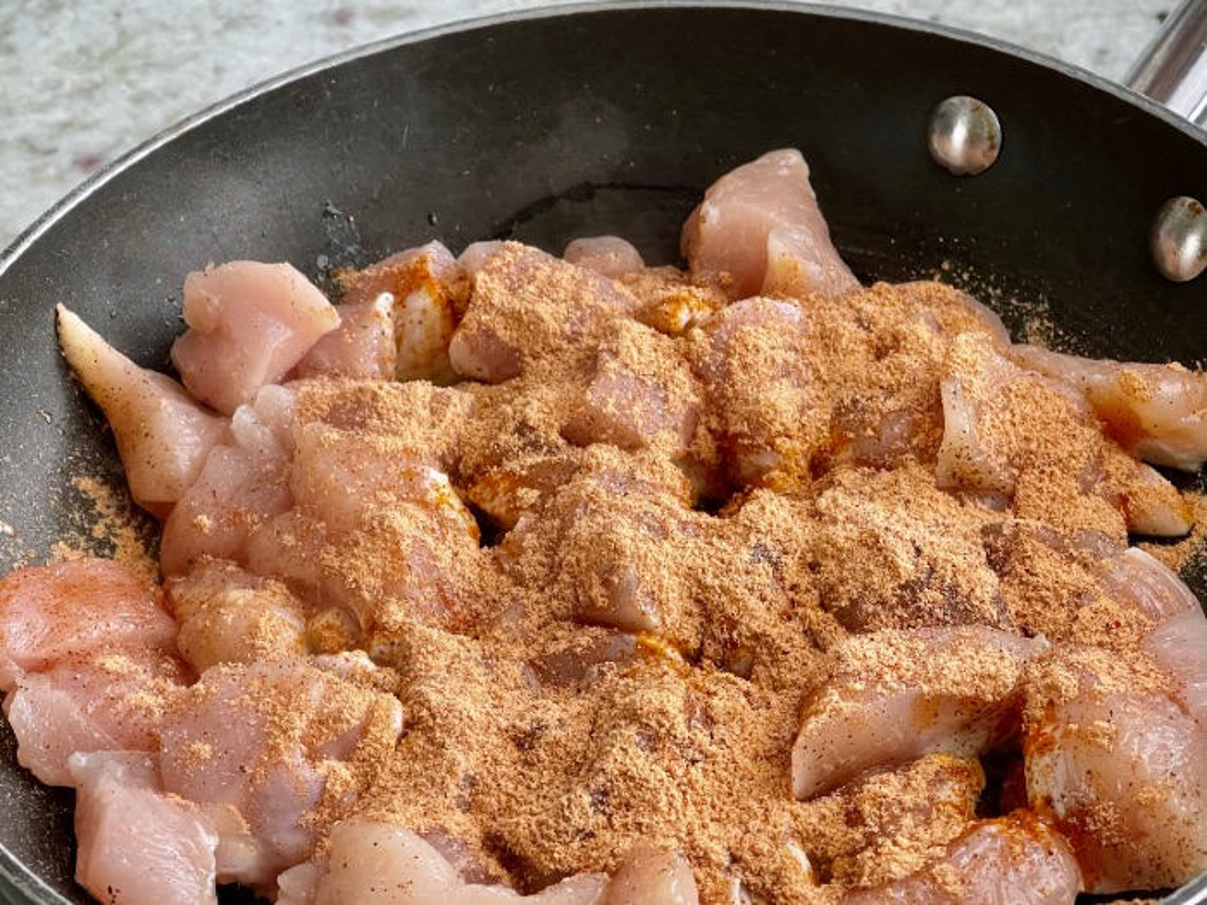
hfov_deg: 30.3
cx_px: 604
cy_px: 452
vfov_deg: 22.9
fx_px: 2232
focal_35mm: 64
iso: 125
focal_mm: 7.5
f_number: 2.2
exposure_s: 1/120
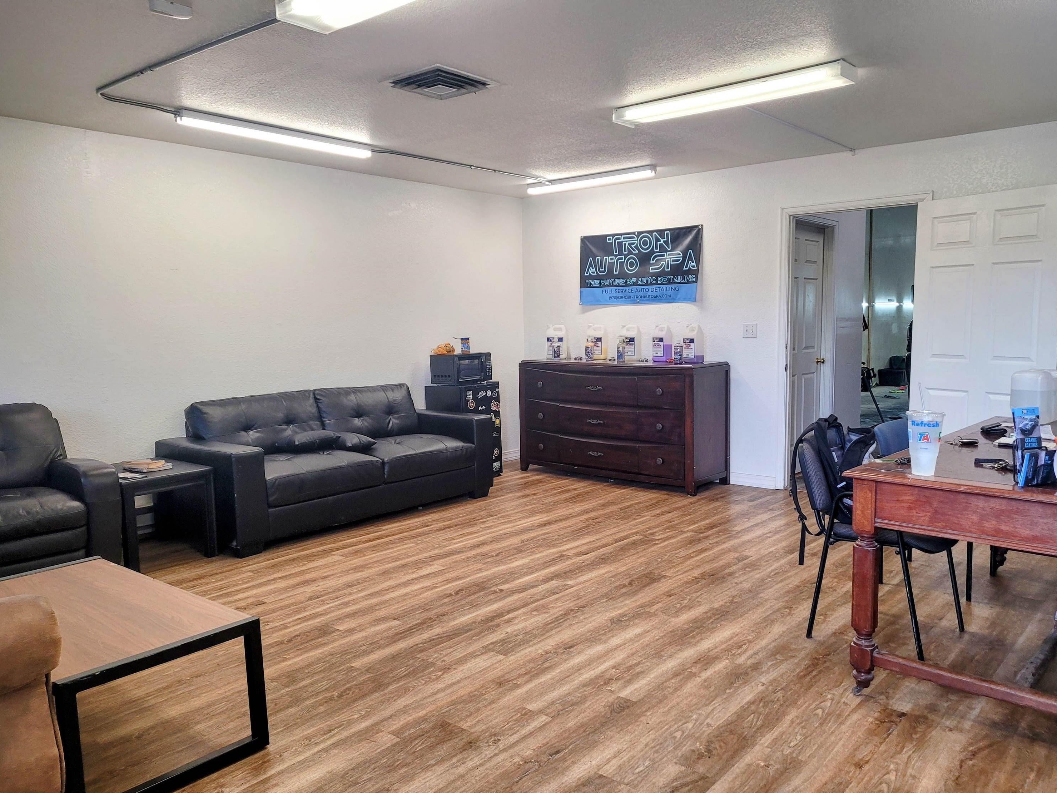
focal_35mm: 27
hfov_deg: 65.3
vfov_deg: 51.4
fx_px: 825
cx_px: 542
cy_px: 406
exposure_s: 1/120
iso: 100
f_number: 1.8
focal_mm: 5.4
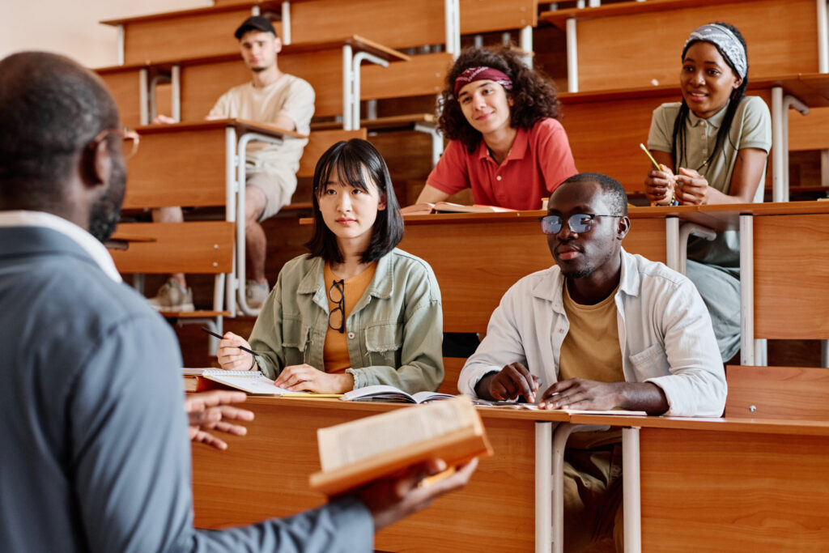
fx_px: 1336
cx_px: 414
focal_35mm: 58
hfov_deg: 34.5
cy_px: 276
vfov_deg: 23.4
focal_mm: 58
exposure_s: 1/160
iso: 800
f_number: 2.8
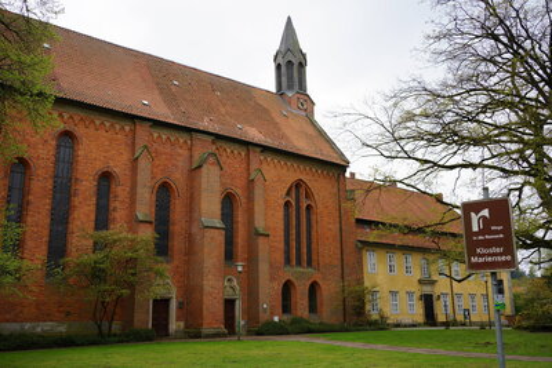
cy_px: 184
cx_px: 276
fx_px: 537
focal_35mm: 35
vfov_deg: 37.9
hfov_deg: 54.4
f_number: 7.1
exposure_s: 1/160
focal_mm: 35
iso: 100
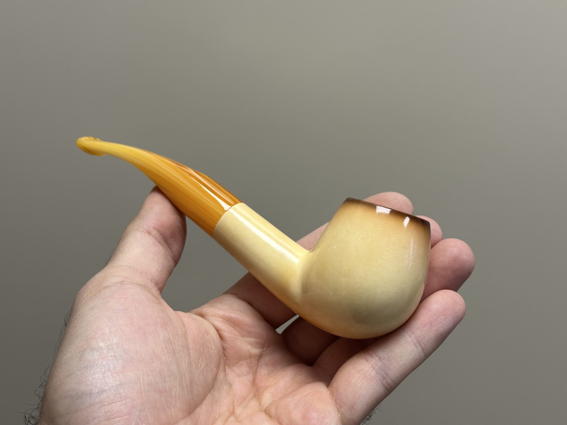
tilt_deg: -18.8
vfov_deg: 30.3
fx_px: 786
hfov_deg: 39.7
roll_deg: +4.3
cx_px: 284
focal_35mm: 48
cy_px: 212
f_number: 1.78
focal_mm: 6.86
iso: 64
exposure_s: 1/100
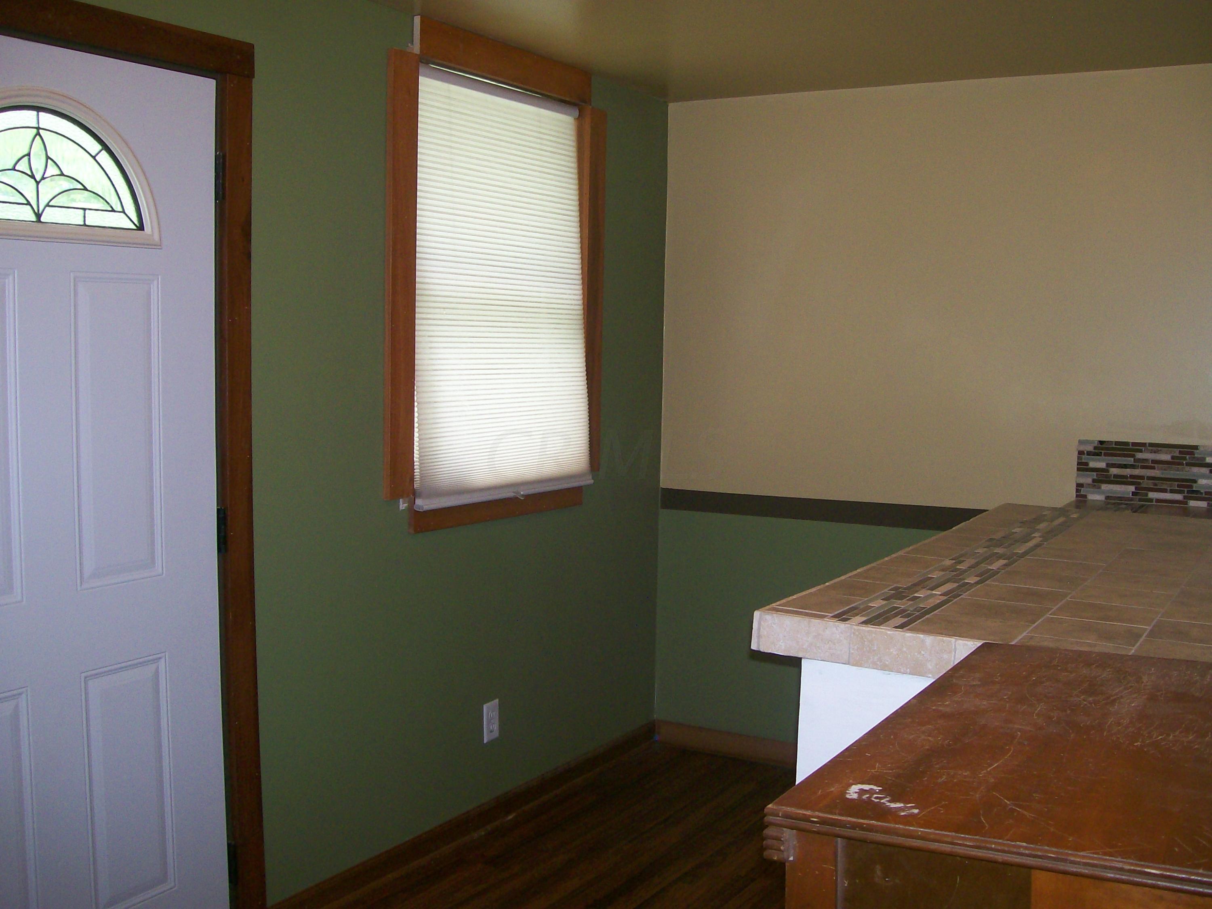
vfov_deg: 39.7
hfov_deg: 51.4
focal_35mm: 36
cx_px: 606
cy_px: 454
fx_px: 1260
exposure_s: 1/64
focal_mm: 6
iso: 140
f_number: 2.7
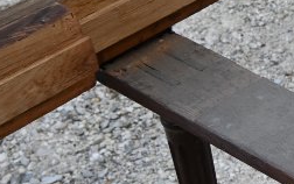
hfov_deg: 13.5
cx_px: 595
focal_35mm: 131
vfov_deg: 10.0
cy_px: 79
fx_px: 1051
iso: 360
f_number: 4
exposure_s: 1/250
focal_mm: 18
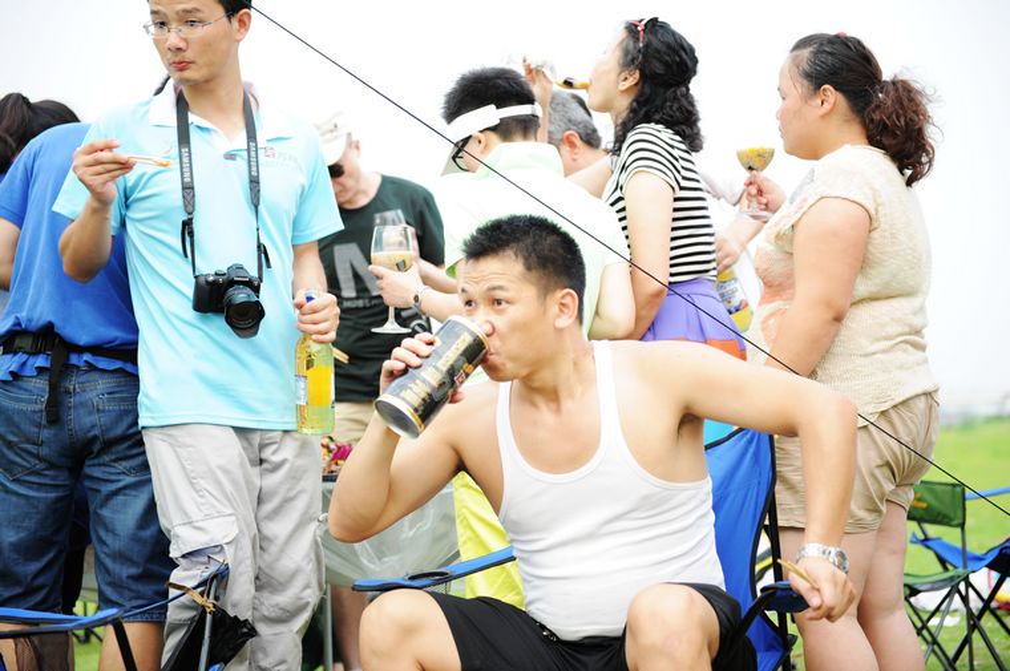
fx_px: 1962
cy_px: 336
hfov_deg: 28.9
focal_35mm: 70
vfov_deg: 19.4
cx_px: 505
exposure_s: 1/200
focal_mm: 70
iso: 200
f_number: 3.2
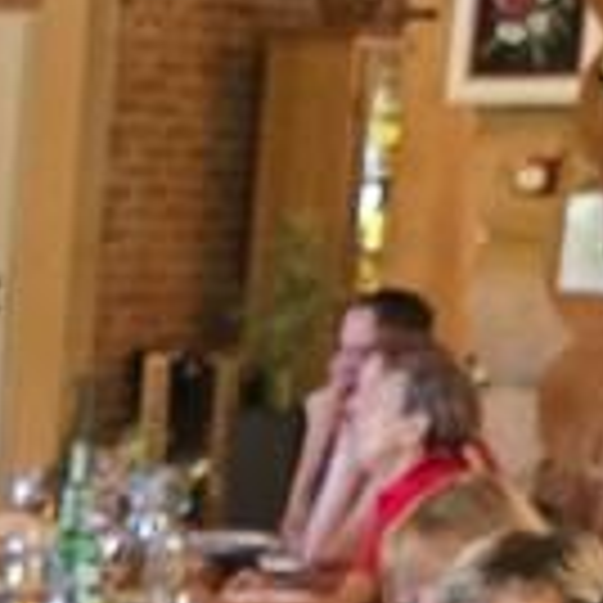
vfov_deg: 8.7
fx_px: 3587
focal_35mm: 182
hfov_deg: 9.4
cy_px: 1476
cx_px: -266
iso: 1250
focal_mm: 6.3
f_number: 1.7
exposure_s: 1/100
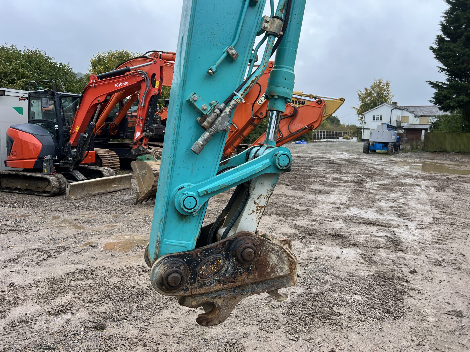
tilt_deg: -7.6
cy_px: 176
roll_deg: -0.5
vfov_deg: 53.1
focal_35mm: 26
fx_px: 353
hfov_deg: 67.3
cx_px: 235
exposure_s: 1/1224
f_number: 1.5
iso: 50
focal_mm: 5.7
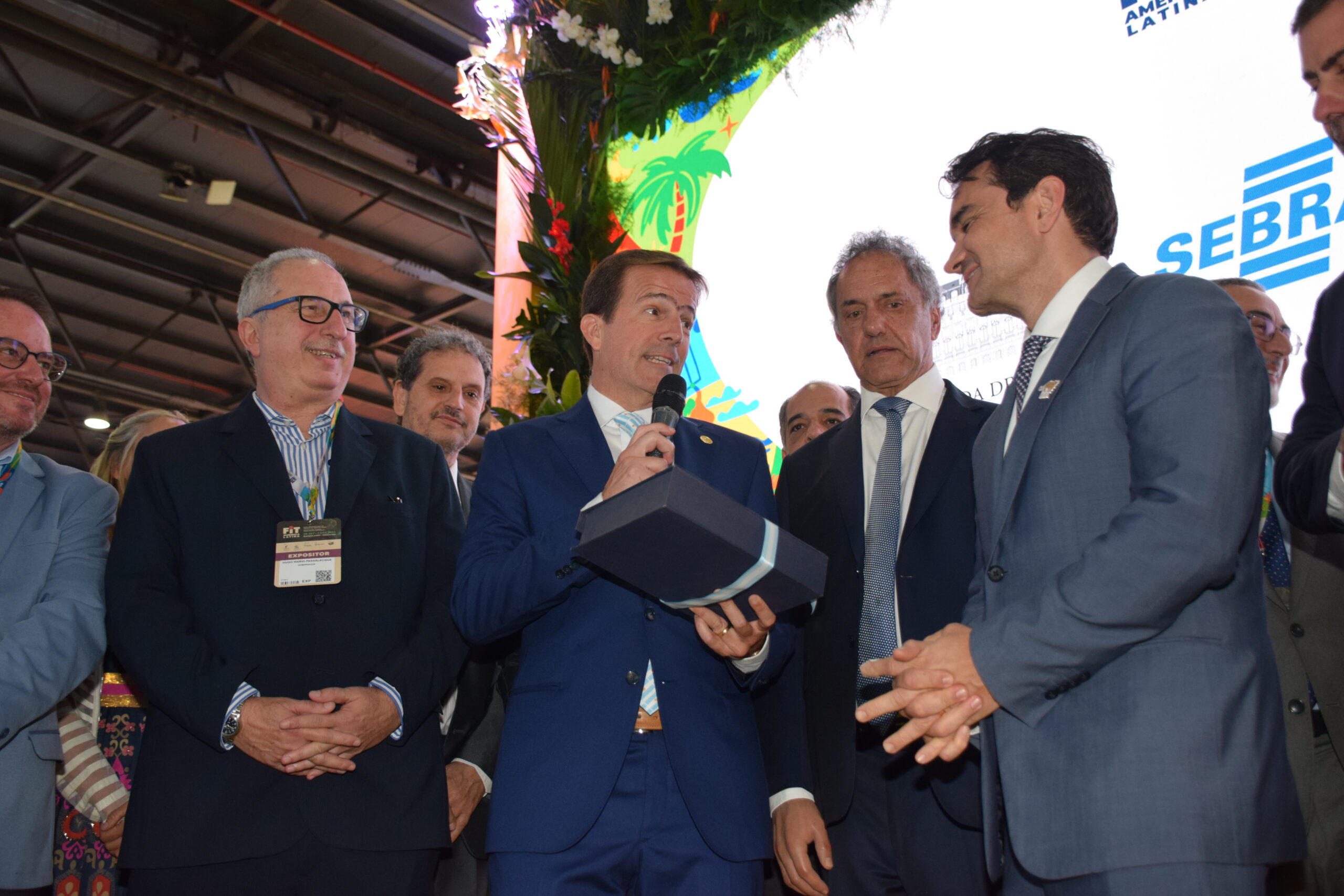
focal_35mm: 34
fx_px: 1288
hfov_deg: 55.1
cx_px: 672
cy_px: 448
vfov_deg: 38.4
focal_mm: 23
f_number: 3.8
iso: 1000
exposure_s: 1/60
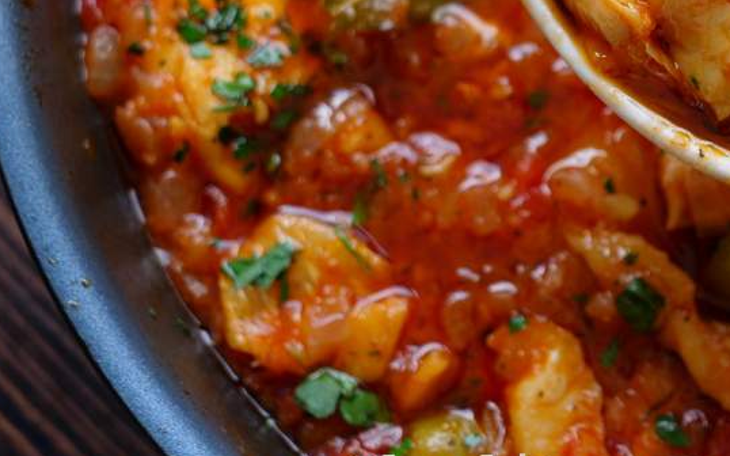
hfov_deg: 19.3
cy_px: -109
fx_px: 2069
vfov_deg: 12.3
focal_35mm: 104
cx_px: 780
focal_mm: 22
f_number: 3.3
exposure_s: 1/125
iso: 200
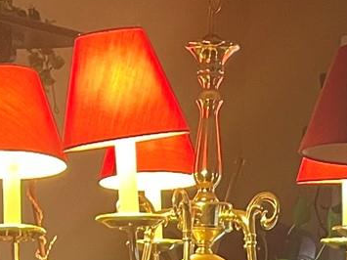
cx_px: 213
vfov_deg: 9.0
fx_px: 1503
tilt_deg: -10.3
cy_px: 603
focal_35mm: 150
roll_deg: -2.7
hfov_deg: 13.2
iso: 200
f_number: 1.6
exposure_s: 1/60
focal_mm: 5.1
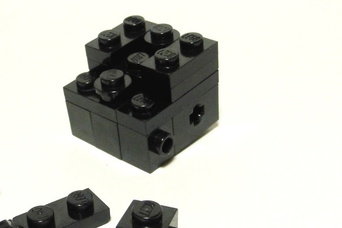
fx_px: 579
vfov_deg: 22.1
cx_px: 126
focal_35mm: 61
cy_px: 156
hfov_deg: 32.7
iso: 400
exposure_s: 1/60
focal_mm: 6.1
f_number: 5.6
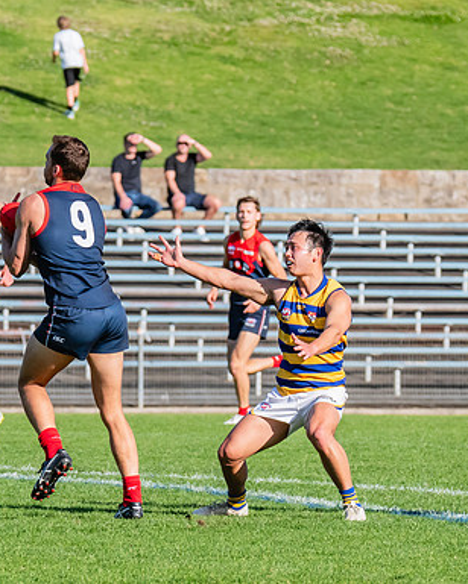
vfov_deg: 3.0
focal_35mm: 641
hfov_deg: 2.4
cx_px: 63
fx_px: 11098
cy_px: 271
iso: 800
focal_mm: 250
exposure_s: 1/1600
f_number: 9
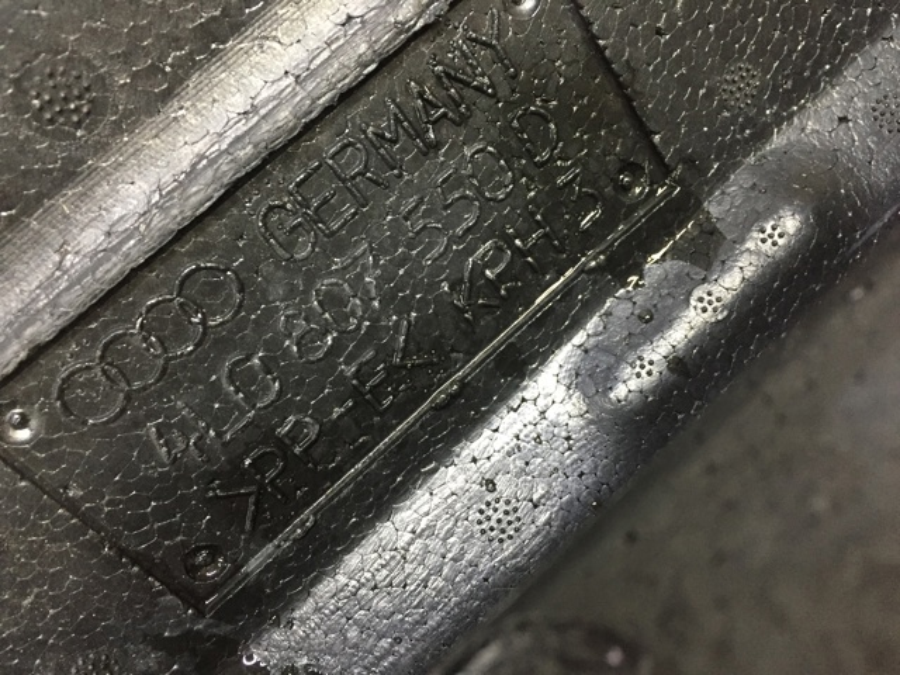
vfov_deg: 48.2
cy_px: 338
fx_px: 754
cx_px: 450
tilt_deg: -57.7
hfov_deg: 61.7
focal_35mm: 29
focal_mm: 4.15
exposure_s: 1/33
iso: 200
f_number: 2.2
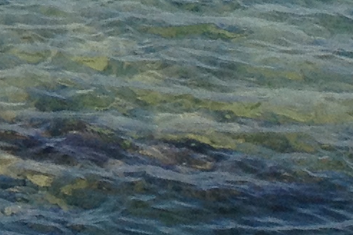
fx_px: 2372
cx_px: -710
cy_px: -627
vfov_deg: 5.2
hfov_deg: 7.5
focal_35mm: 242
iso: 50
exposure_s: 1/800
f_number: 2.4
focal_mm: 4.28
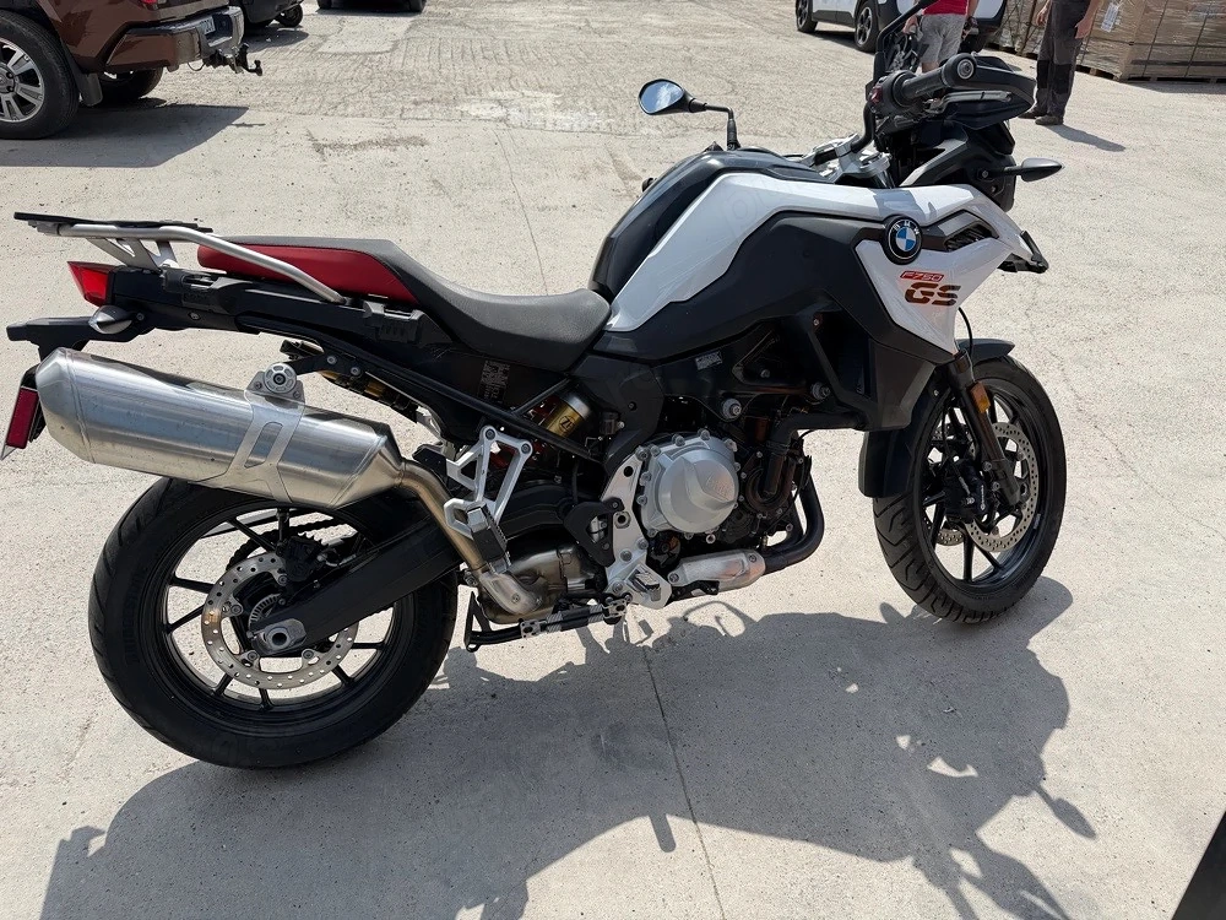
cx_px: 613
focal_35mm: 24
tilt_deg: -32.6
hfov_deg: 71.6
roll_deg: -2.1
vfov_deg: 56.8
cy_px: 460
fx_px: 850
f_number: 1.78
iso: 80
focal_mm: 6.76
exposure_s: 1/4167
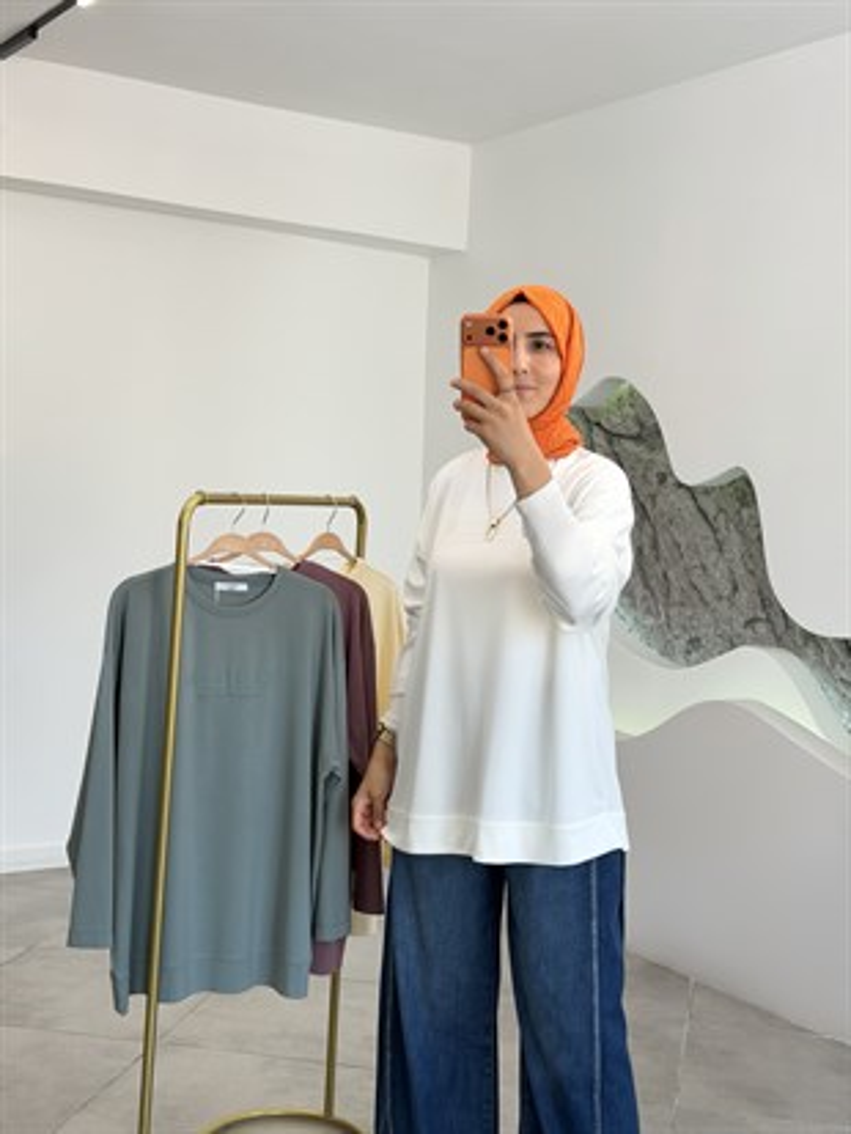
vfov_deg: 39.6
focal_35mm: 48
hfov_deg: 30.3
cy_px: 567
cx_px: 426
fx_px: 1573
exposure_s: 1/139
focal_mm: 6.76
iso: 50
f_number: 1.78
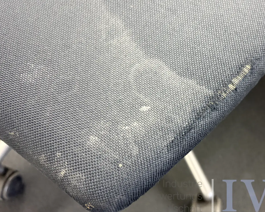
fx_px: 322
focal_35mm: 41
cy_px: 84
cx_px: 176
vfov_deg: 36.4
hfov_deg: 44.1
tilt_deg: -63.0
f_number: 1.6
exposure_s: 1/50
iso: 320
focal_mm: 5.96
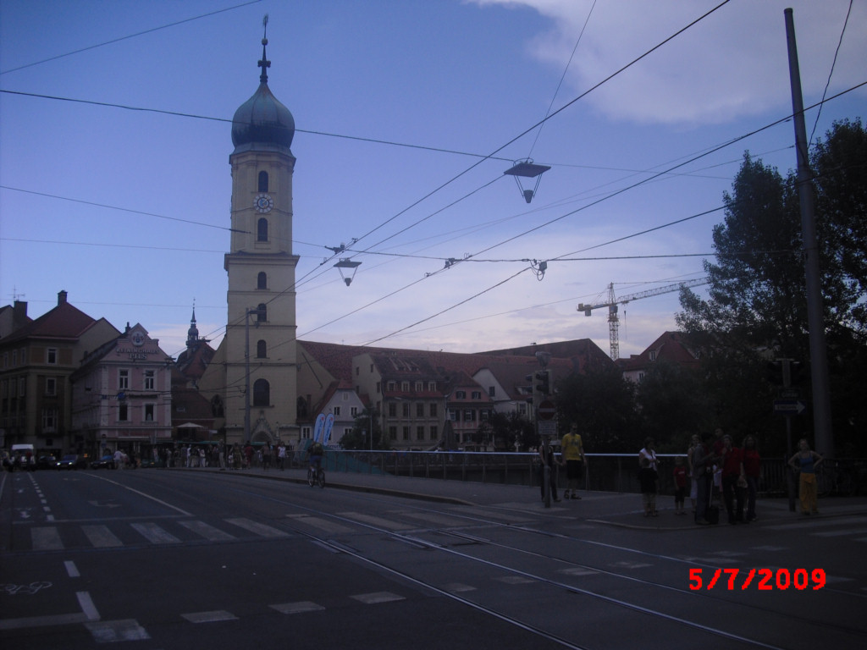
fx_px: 952
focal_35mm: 38
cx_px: 434
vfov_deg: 37.7
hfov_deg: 49.0
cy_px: 325
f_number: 2.8
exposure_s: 1/800
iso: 64
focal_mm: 6.2
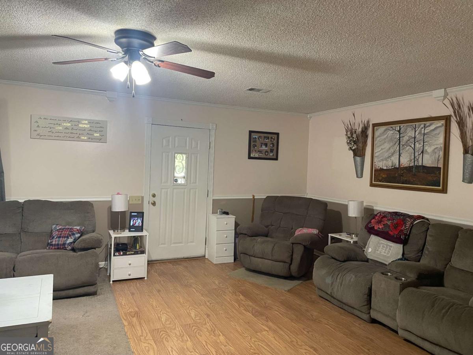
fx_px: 355
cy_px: 178
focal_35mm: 26
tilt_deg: -1.9
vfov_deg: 53.1
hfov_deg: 67.3
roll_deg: -1.6
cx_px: 236
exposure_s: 1/60
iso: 160
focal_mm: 4.2
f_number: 1.6
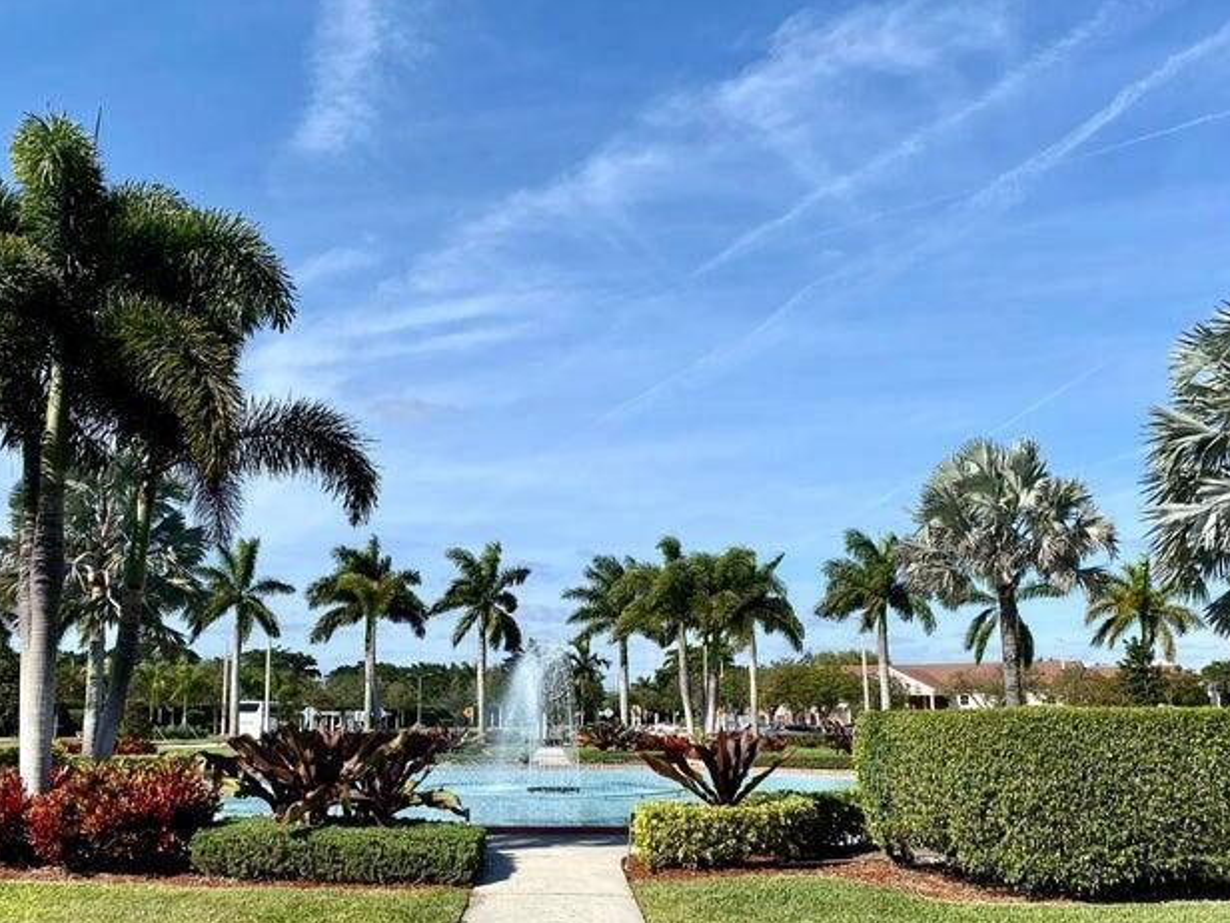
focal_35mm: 36
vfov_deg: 39.6
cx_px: 548
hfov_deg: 51.3
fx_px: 1279
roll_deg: +0.3
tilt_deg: +9.5
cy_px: 525
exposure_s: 1/3623
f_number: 1.8
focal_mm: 4.25
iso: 32
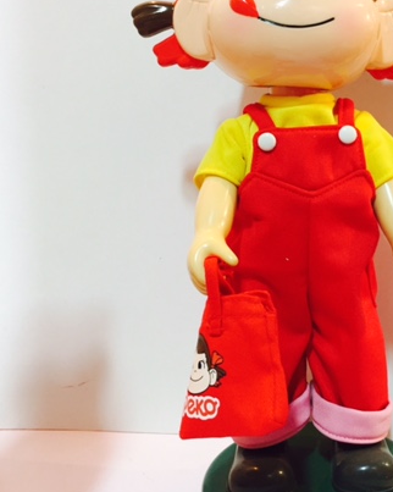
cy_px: 206
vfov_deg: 41.1
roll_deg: +2.2
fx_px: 655
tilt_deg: -6.5
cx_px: 283
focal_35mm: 45
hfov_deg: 32.9
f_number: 2.2
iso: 125
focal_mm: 4.15
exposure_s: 1/33
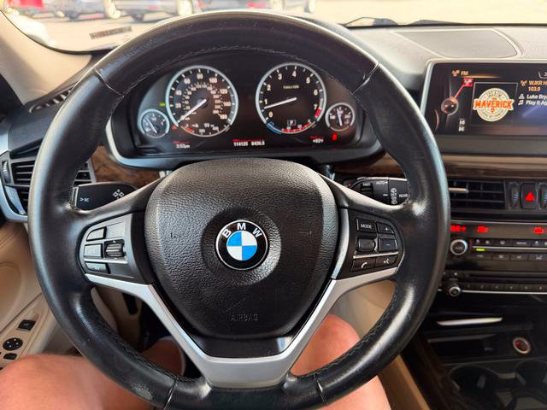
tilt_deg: -31.9
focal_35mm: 24
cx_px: 274
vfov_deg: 56.8
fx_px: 379
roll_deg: +2.0
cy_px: 205
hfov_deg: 71.6
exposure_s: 1/166
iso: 200
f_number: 1.78
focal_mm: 6.76
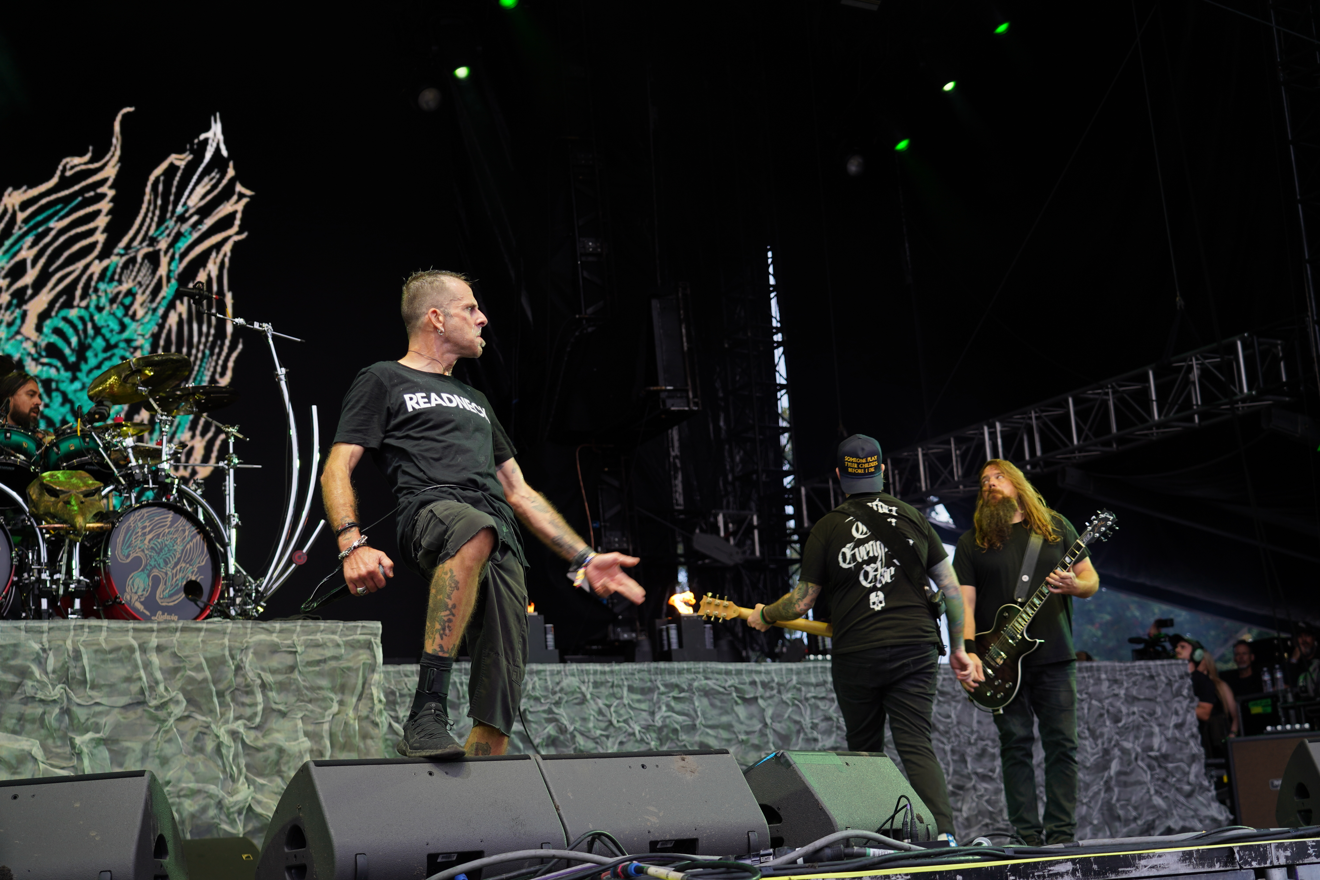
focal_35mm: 52
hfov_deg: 38.2
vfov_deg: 26.0
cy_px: 440
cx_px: 660
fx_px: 1907
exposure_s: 1/60
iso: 125
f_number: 4
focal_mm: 52
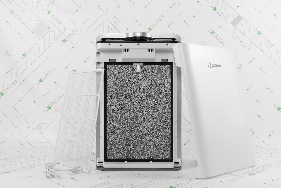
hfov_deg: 54.4
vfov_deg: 37.9
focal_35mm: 35
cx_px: 140
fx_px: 273
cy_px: 94
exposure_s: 1/125
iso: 100
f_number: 13
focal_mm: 35
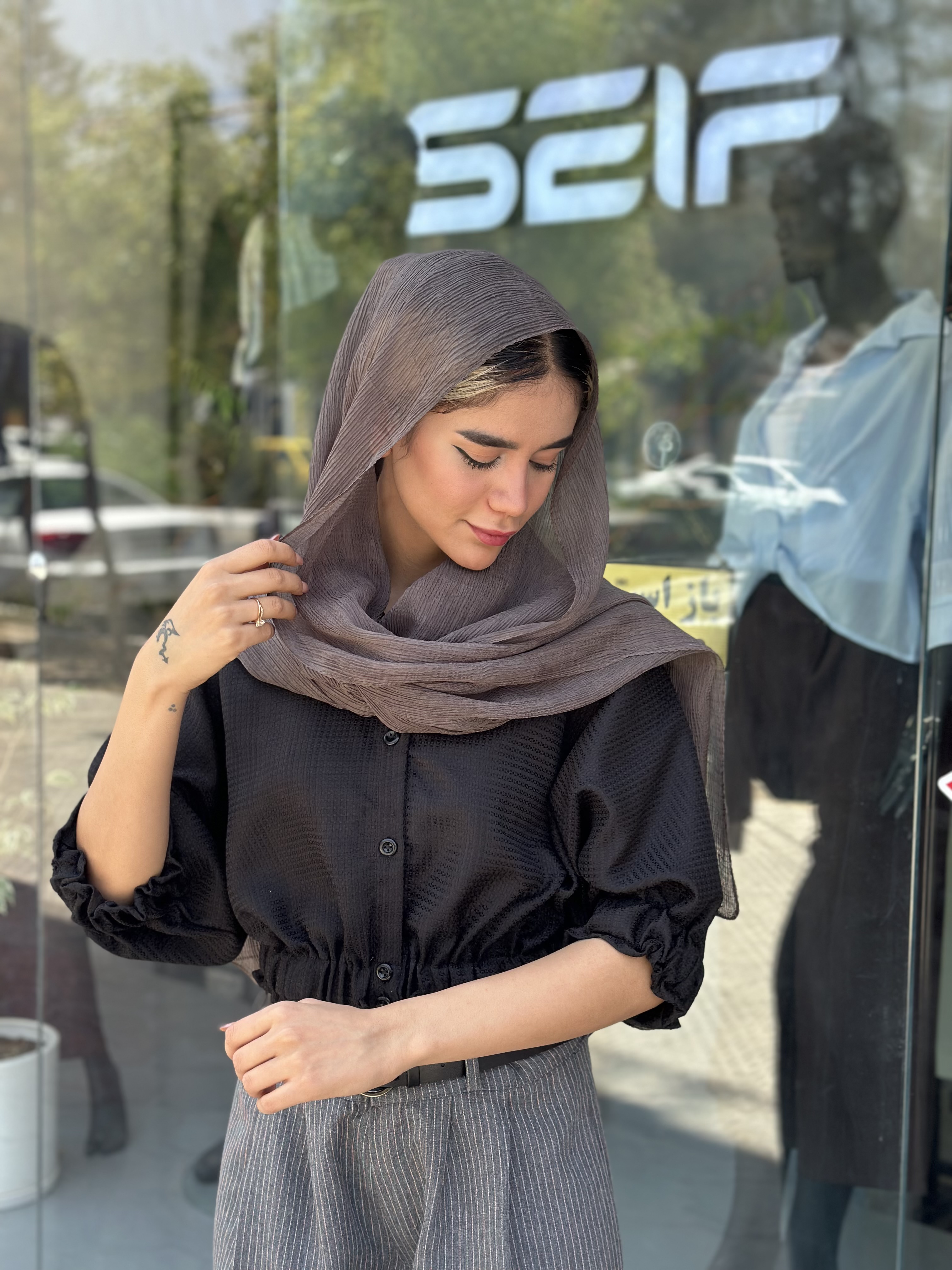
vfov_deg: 39.7
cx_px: 476
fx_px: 1760
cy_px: 635
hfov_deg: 30.3
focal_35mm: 48
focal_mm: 6.86
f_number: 1.78
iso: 80
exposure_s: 1/604
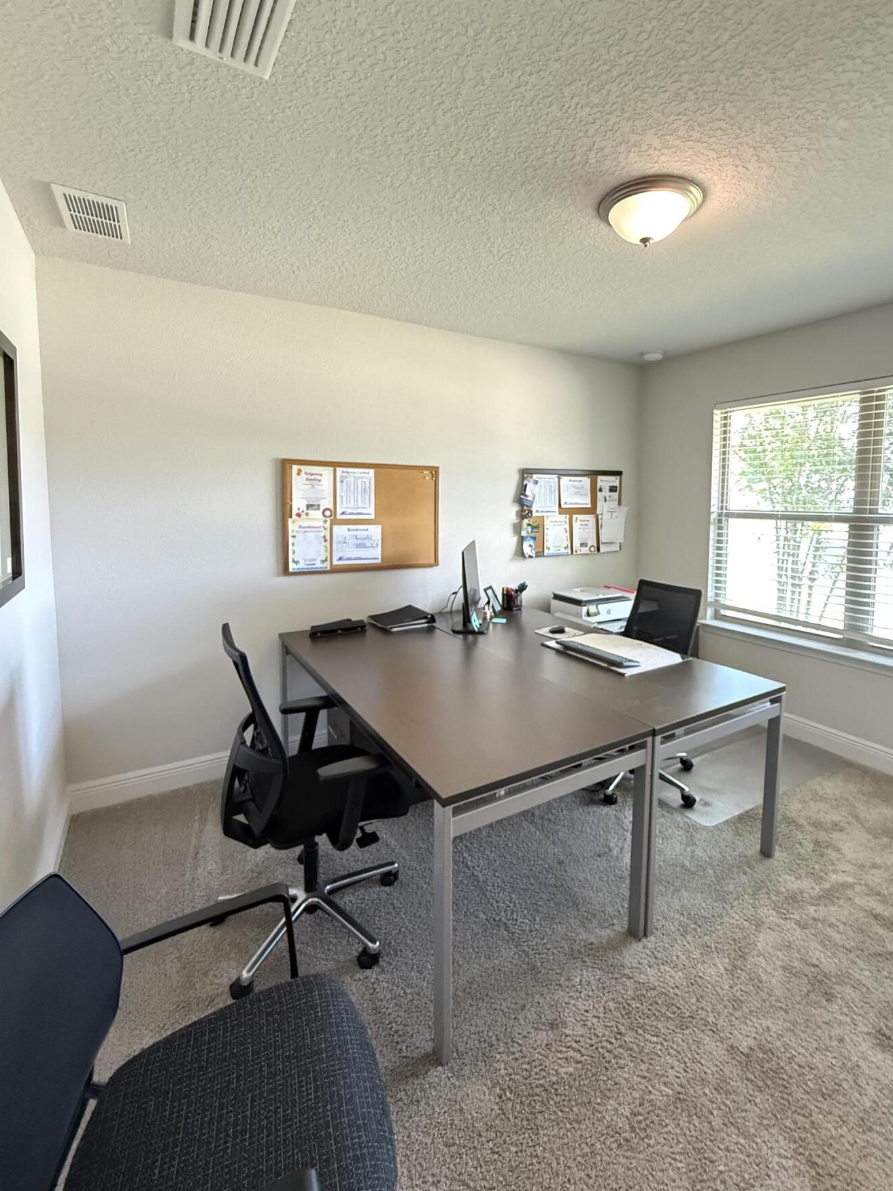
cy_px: 541
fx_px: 550
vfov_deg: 94.2
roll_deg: -0.3
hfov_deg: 77.9
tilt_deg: -3.9
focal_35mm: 16
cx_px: 486
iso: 1000
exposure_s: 1/60
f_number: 2.2
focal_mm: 2.22
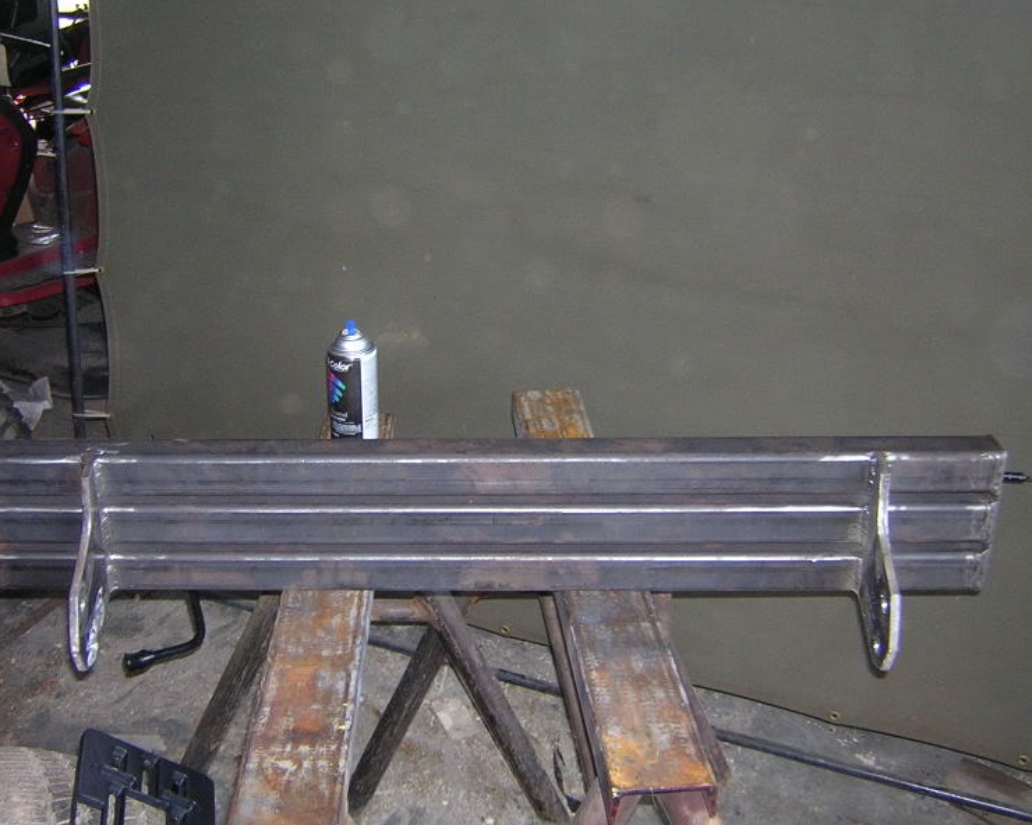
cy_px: 410
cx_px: 490
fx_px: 1161
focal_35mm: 38
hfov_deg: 47.9
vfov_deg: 39.2
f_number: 2.6
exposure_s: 1/60.1
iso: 317
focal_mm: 4.7
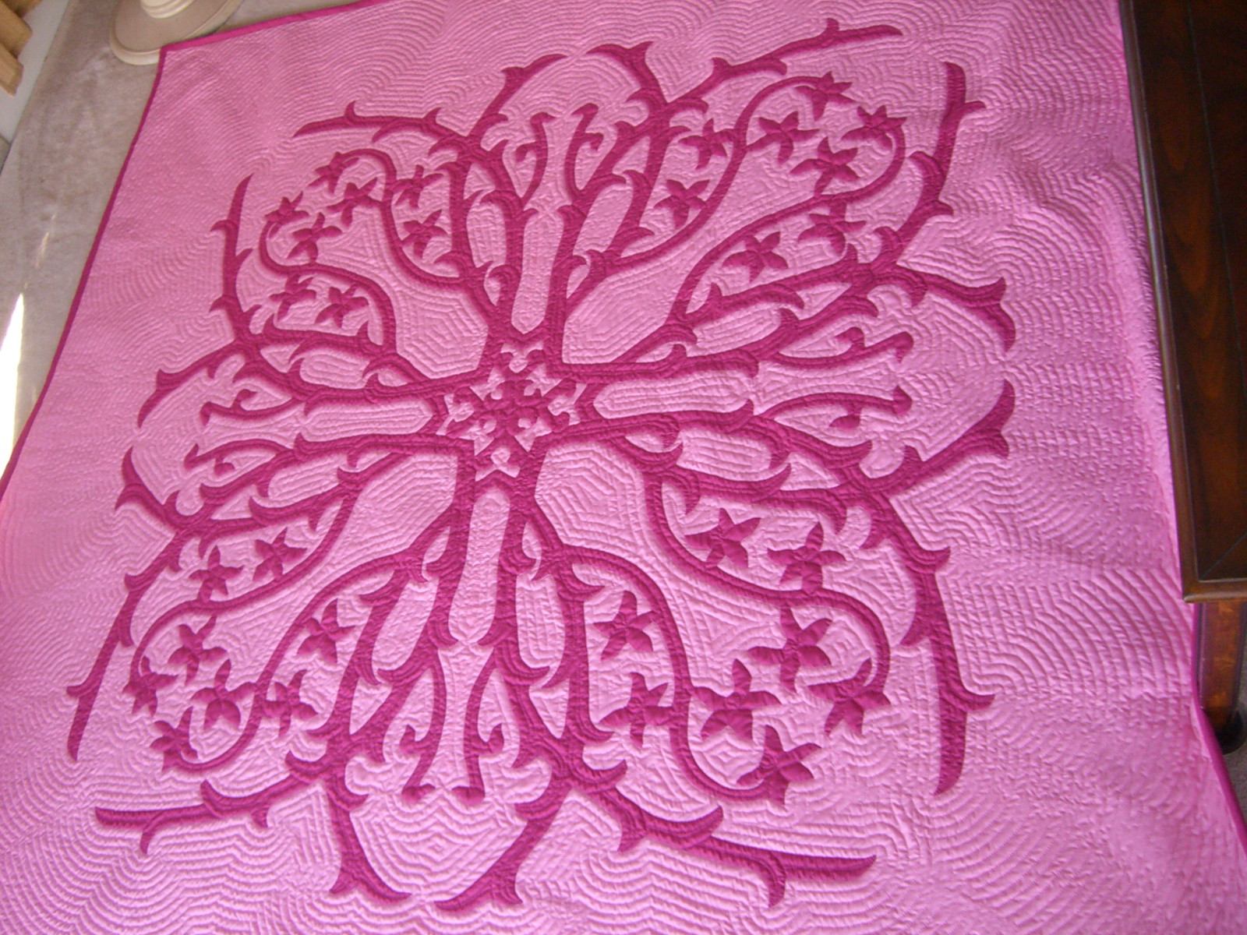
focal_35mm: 38
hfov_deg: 49.0
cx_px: 624
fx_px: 1369
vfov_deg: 37.7
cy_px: 468
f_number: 2.7
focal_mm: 6.2
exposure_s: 1/60
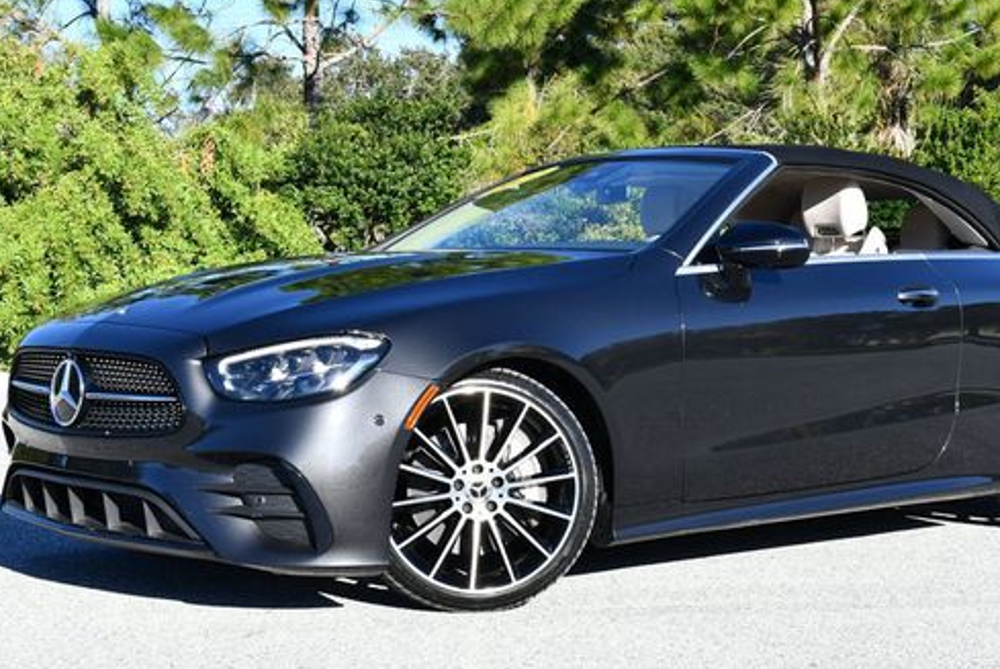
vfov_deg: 20.0
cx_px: 591
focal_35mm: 68
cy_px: 260
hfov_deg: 29.6
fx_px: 1891
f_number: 7.1
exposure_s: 1/250
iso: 200
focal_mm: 26
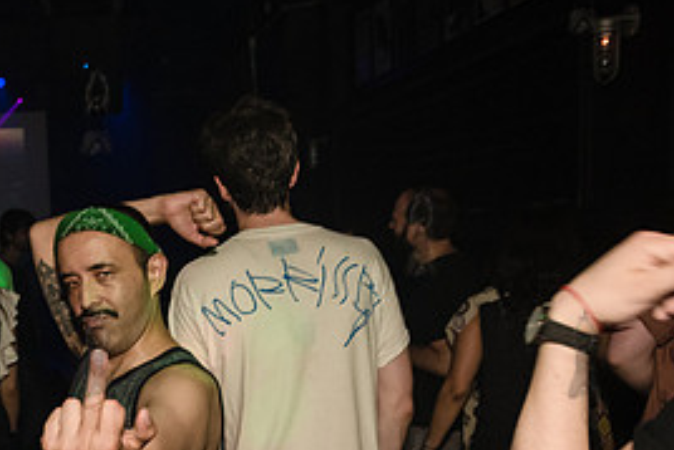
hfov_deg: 36.3
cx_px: 96
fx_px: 974
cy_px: 353
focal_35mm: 52
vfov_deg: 25.6
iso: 2000
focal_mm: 24
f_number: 4
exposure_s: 1/250
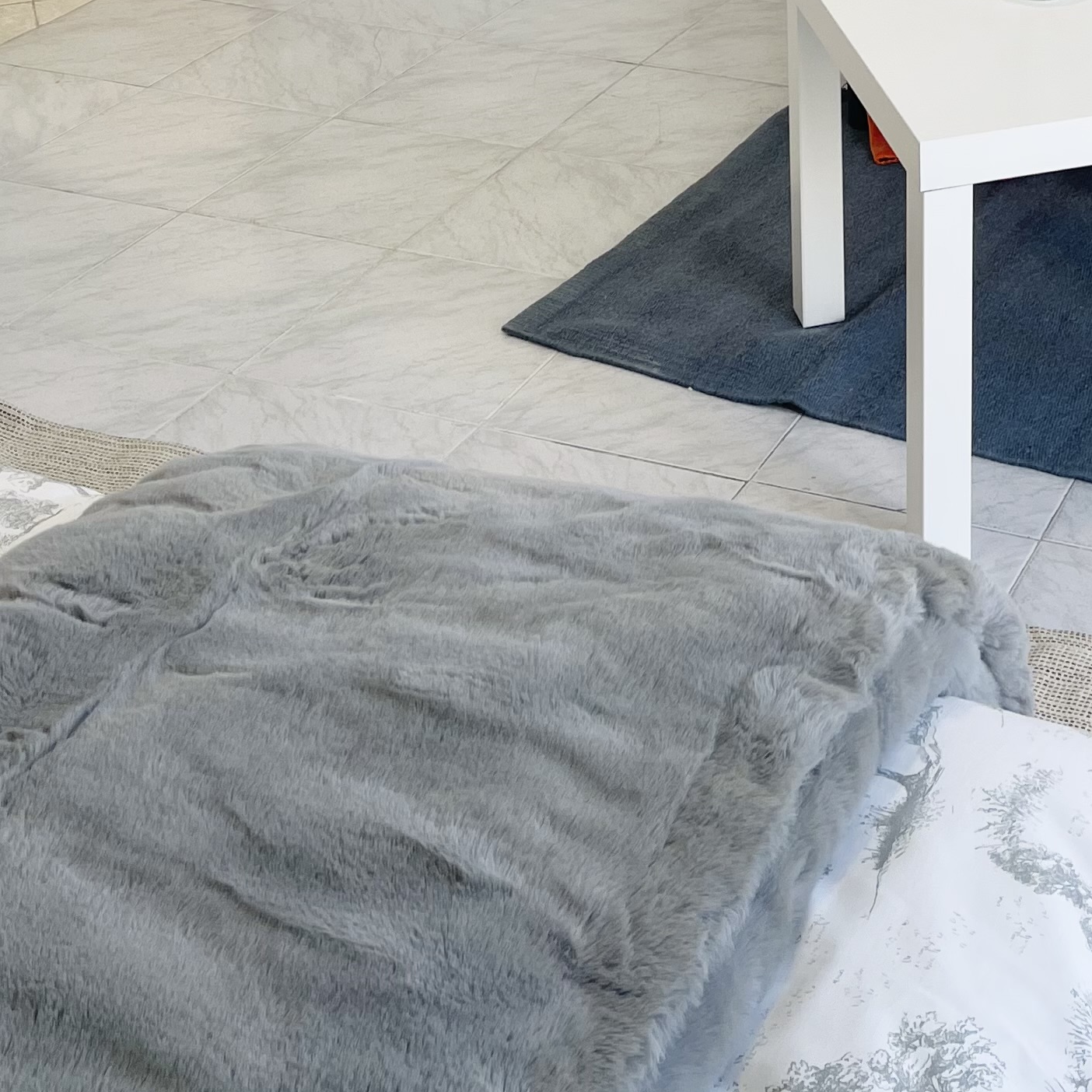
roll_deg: +0.0
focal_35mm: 66
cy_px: -430
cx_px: 1001
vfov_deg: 22.5
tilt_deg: -10.1
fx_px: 2356
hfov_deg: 25.2
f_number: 1.6
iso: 32
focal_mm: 5.1
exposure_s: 1/117
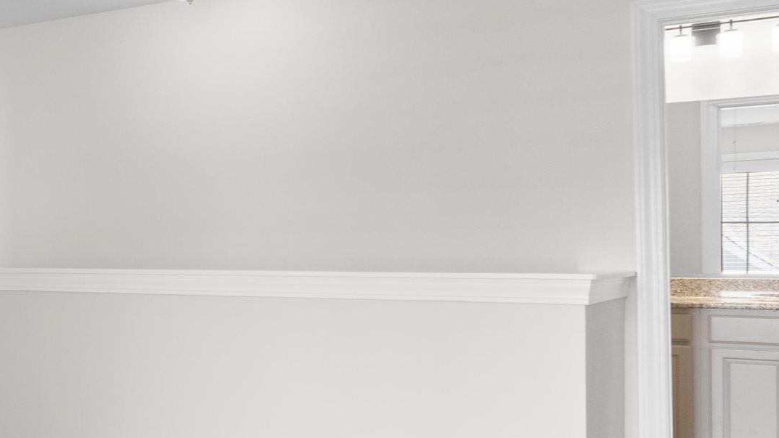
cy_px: 243
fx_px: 991
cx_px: -246
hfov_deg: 32.0
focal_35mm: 48
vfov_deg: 24.9
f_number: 4.8
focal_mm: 11
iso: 100
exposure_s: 1/3
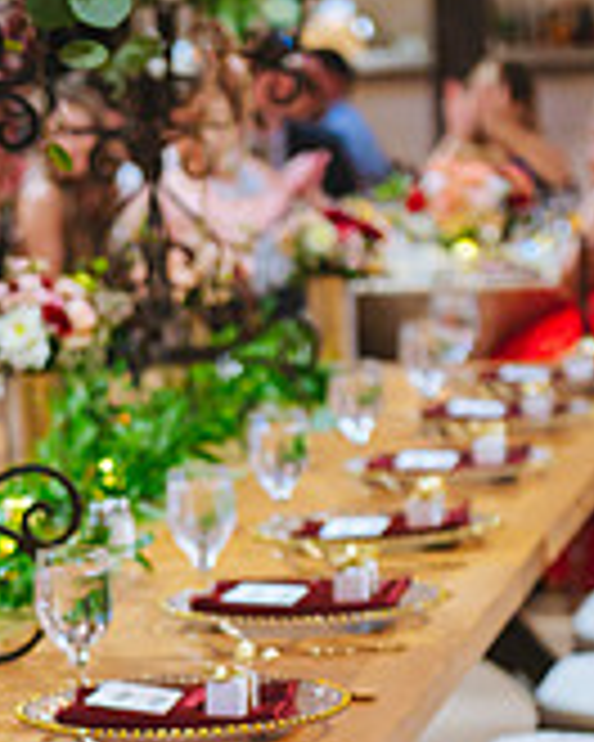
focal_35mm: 179
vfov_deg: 10.7
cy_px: 643
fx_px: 3934
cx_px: 164
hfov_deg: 8.6
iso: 2500
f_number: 2.8
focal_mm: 70
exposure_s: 1/60
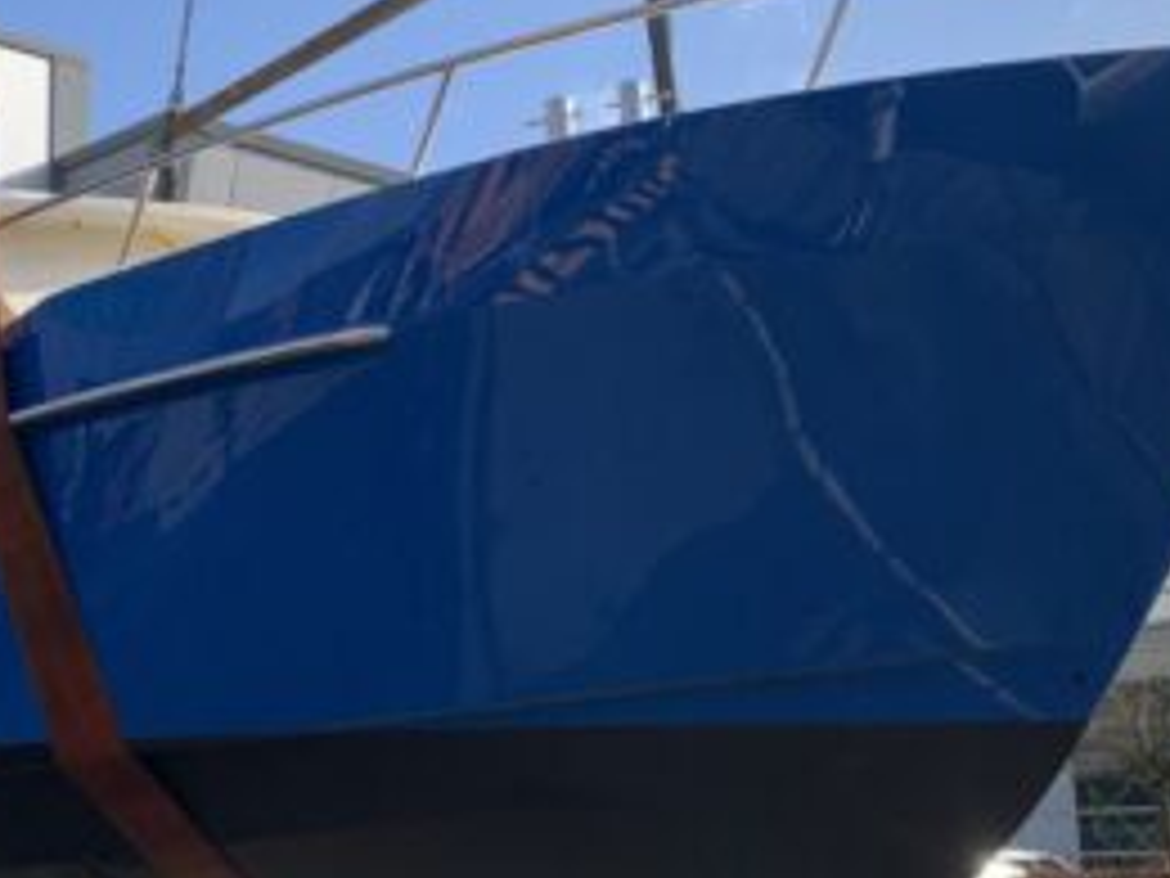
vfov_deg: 24.4
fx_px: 2028
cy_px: 383
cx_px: 423
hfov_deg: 32.0
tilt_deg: +13.4
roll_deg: +0.8
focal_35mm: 60
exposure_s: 1/1992
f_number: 1.8
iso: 25
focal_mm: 4.25
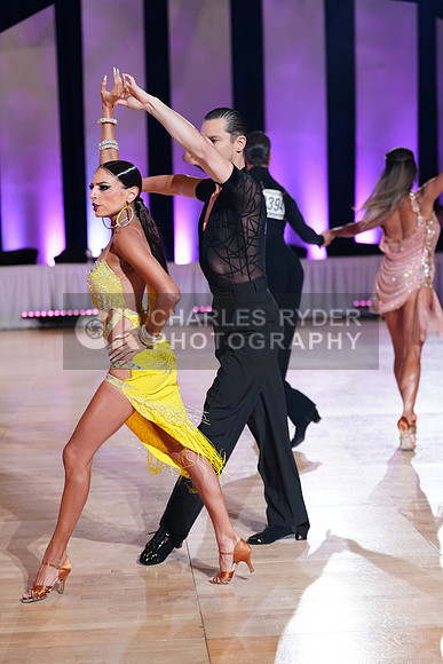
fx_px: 1439
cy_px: 332
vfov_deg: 26.0
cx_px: 222
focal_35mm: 78
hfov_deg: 17.5
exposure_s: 1/400
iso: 2000
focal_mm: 78
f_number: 2.8
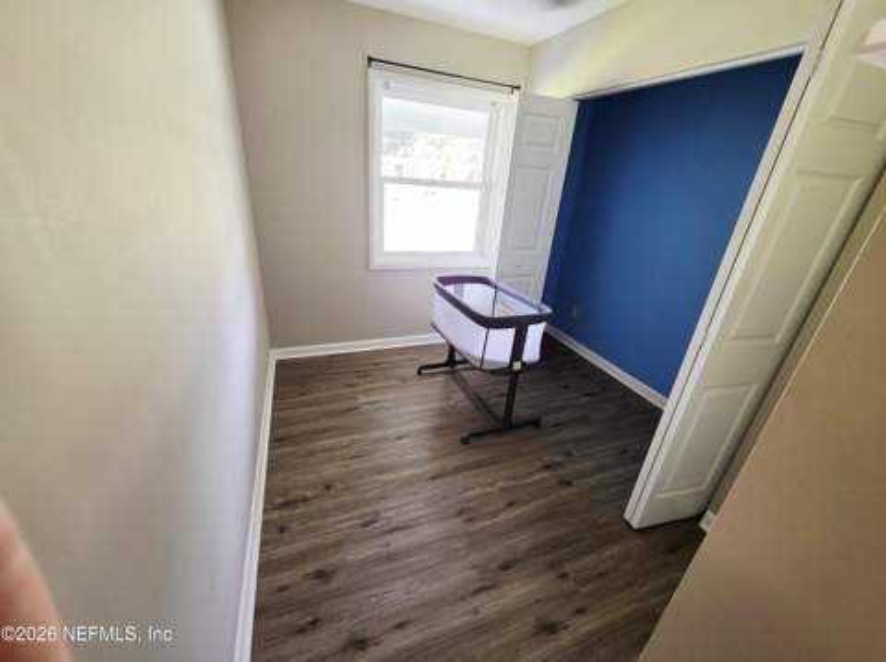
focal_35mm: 13
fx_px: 332
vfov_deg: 89.8
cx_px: 443
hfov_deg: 106.2
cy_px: 331
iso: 160
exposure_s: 1/60.2
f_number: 1.9
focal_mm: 2.2
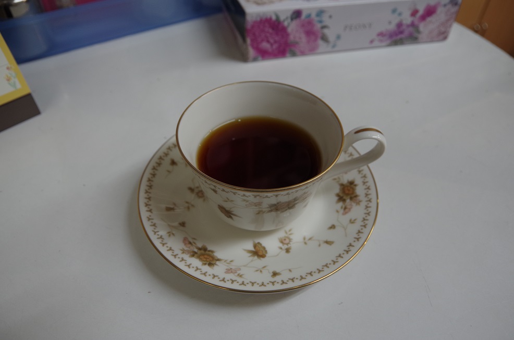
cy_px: 170
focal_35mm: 27
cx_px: 257
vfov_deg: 47.7
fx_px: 385
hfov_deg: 67.5
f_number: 5
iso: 400
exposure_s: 1/50
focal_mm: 18
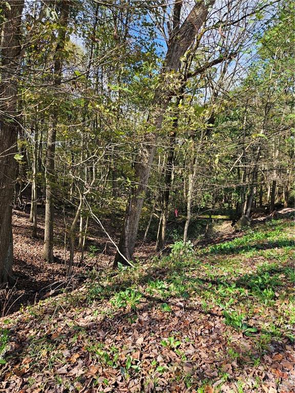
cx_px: 148
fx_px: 261
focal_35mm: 23
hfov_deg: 58.9
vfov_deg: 73.9
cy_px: 196
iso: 25
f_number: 1.8
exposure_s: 1/275
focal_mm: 5.4
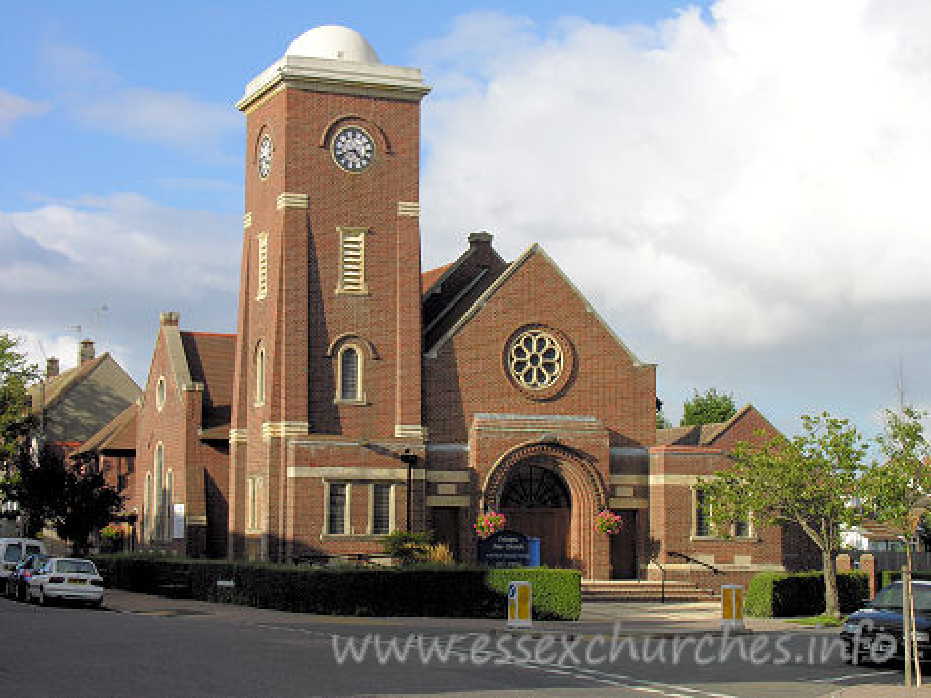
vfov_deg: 20.7
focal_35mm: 71
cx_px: 466
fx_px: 1910
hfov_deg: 27.4
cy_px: 349
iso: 50
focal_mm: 18
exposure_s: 1/173
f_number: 6.6
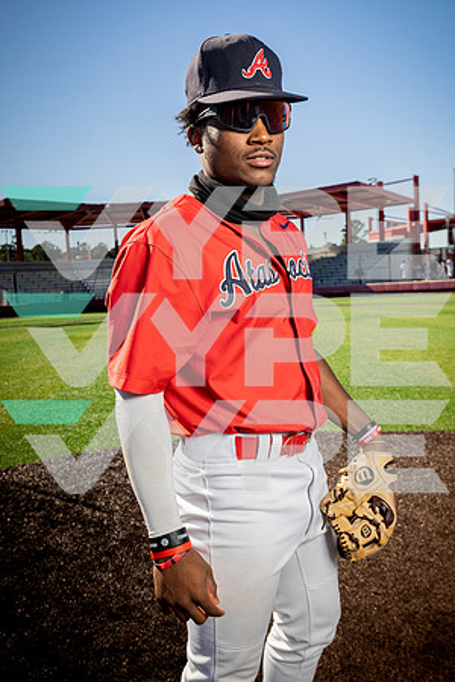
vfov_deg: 55.8
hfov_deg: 38.9
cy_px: 341
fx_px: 645
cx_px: 228
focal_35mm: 34
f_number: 8
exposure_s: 1/250
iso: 125
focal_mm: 34
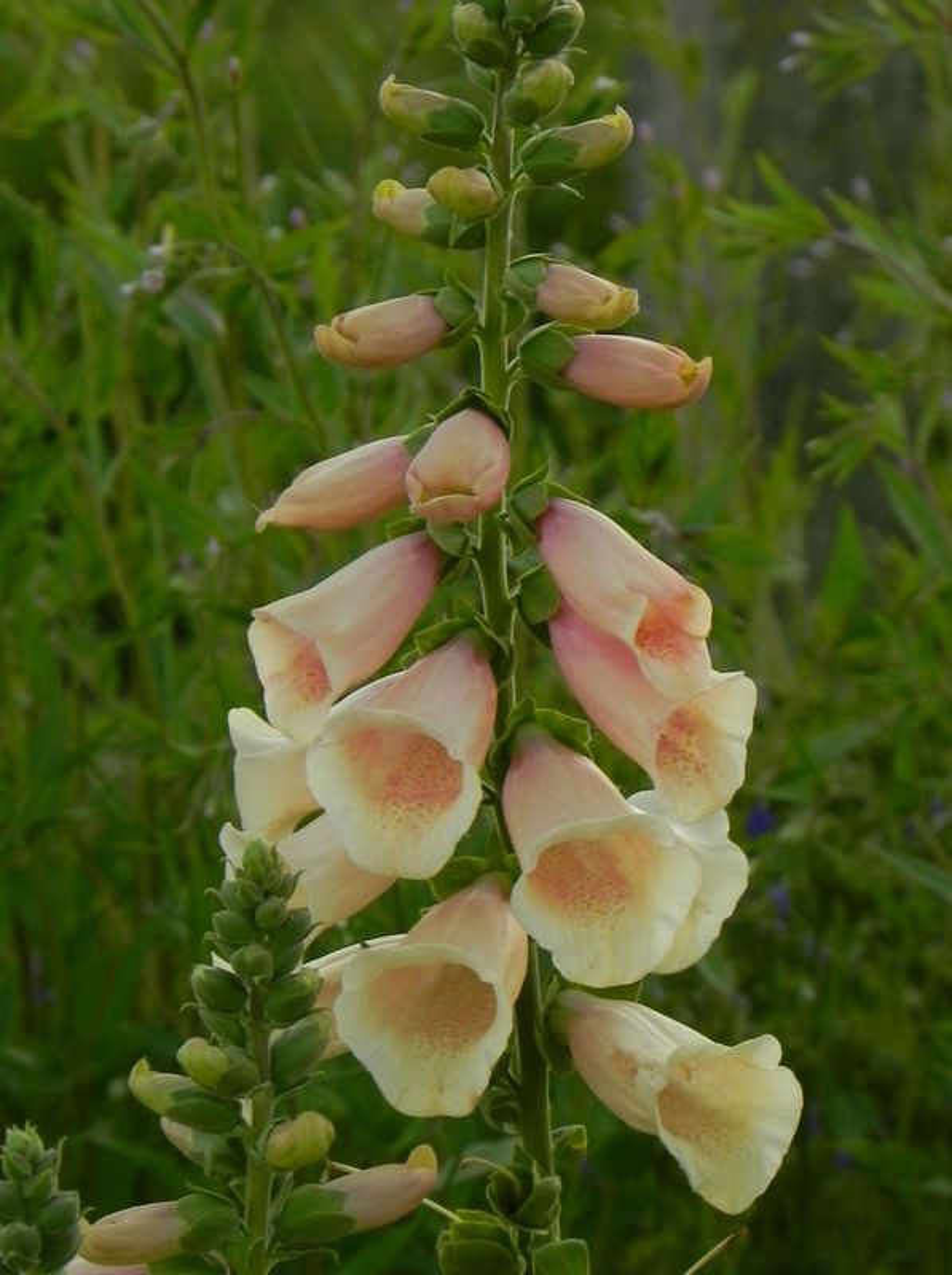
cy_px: 638
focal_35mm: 184
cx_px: 476
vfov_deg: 10.8
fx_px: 6769
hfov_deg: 8.0
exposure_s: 1/60
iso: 160
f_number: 5.6
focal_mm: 32.7
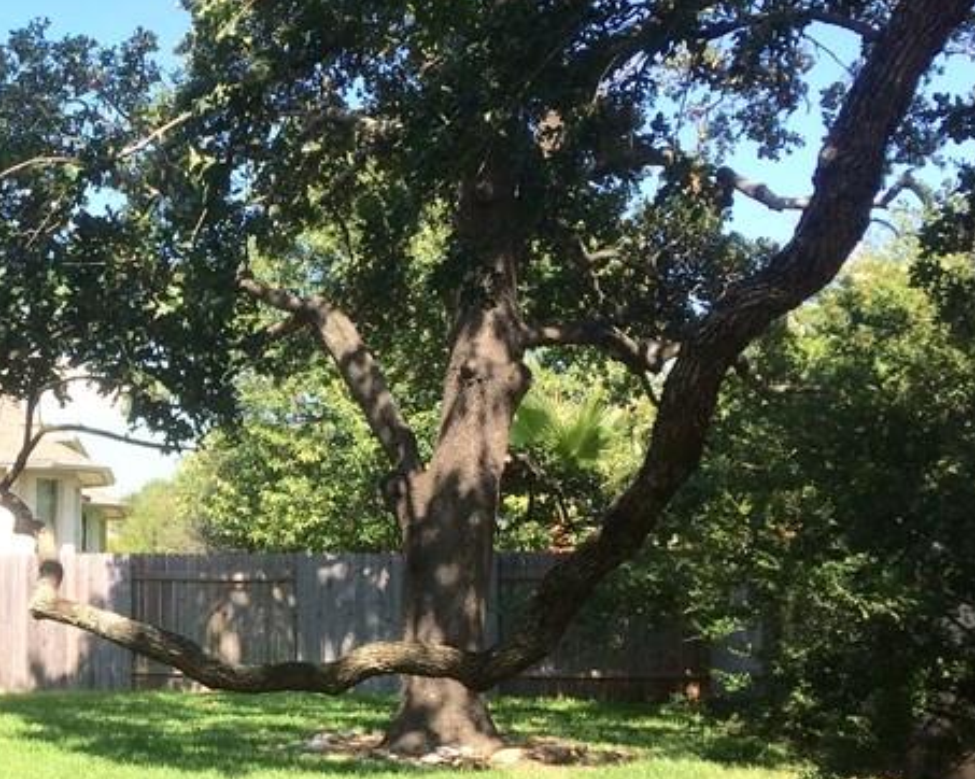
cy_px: 529
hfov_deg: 28.1
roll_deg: -0.2
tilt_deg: +3.2
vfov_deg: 23.7
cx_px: 45
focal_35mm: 64
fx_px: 1846
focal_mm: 4.15
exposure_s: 1/707
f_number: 2.2
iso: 32
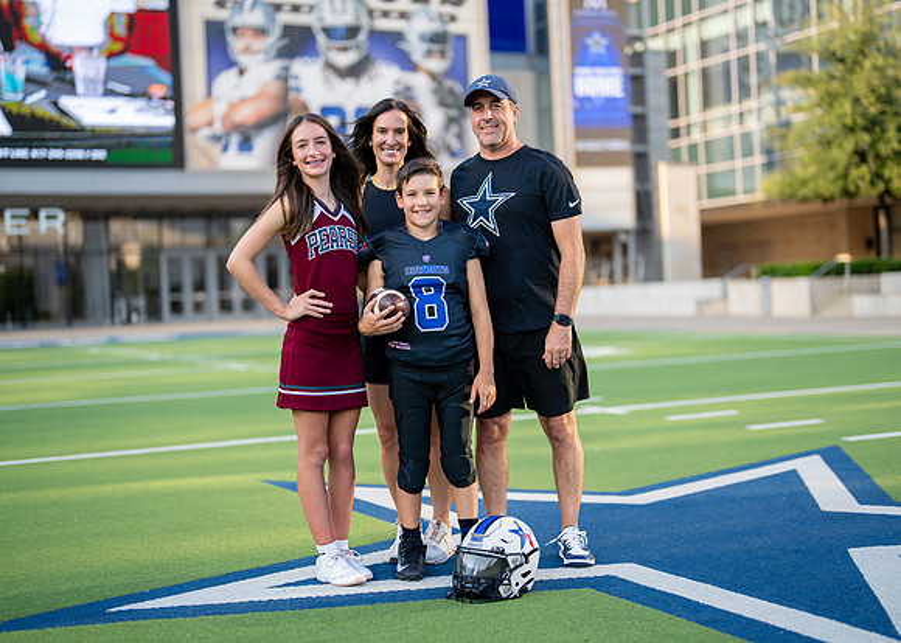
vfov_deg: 25.7
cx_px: 468
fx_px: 1412
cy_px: 321
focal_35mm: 55
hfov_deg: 35.4
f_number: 1.2
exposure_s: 1/2000
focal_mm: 50
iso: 100
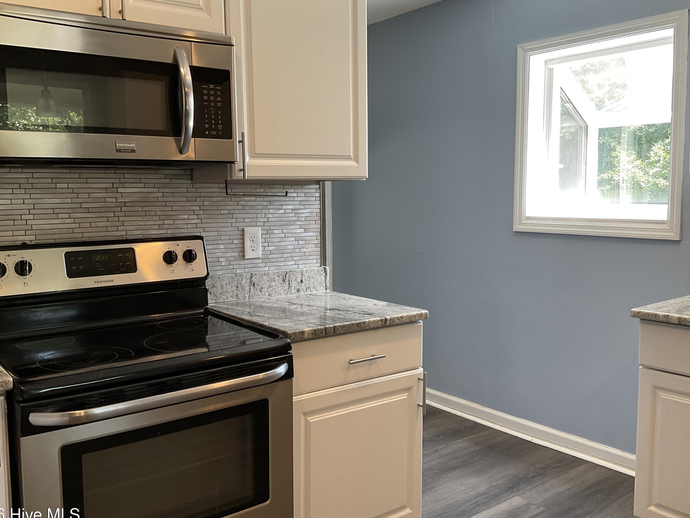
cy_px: 247
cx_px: 347
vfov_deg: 42.9
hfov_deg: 55.4
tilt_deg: -4.7
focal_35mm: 33
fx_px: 658
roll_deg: +0.4
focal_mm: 3
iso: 40
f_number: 1.8
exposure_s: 1/60
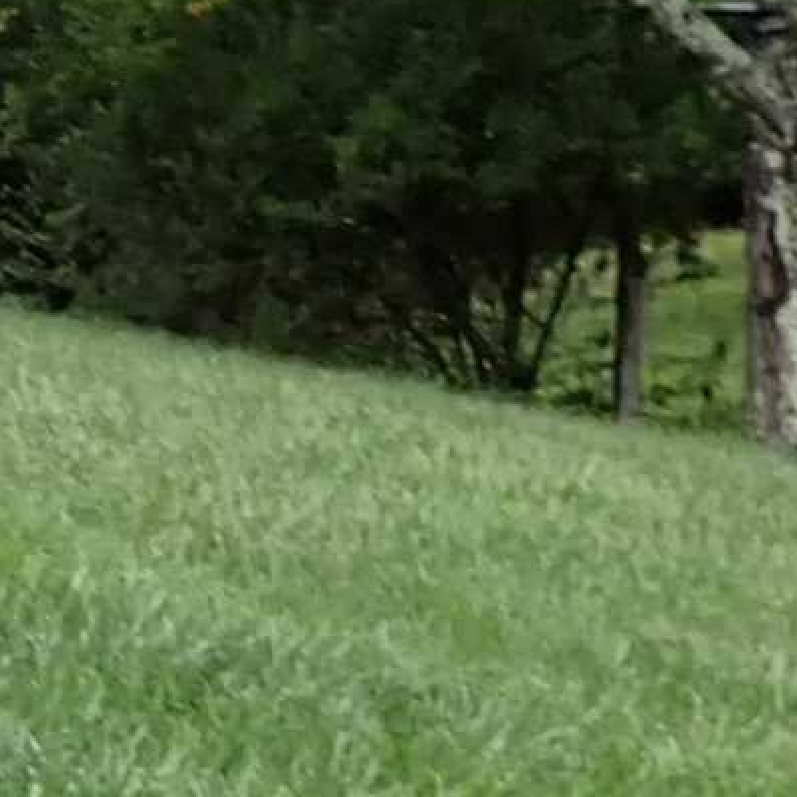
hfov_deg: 9.4
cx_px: -906
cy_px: 135
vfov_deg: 10.1
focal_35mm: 172
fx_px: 4480
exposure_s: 1/250
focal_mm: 4.5
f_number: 2.8
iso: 100
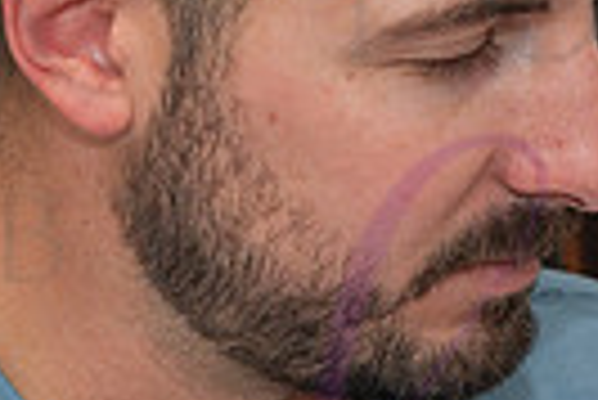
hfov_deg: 6.7
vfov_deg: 4.5
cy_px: 206
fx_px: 5072
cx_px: 148
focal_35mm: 305
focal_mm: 67
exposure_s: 1/320
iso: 800
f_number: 9
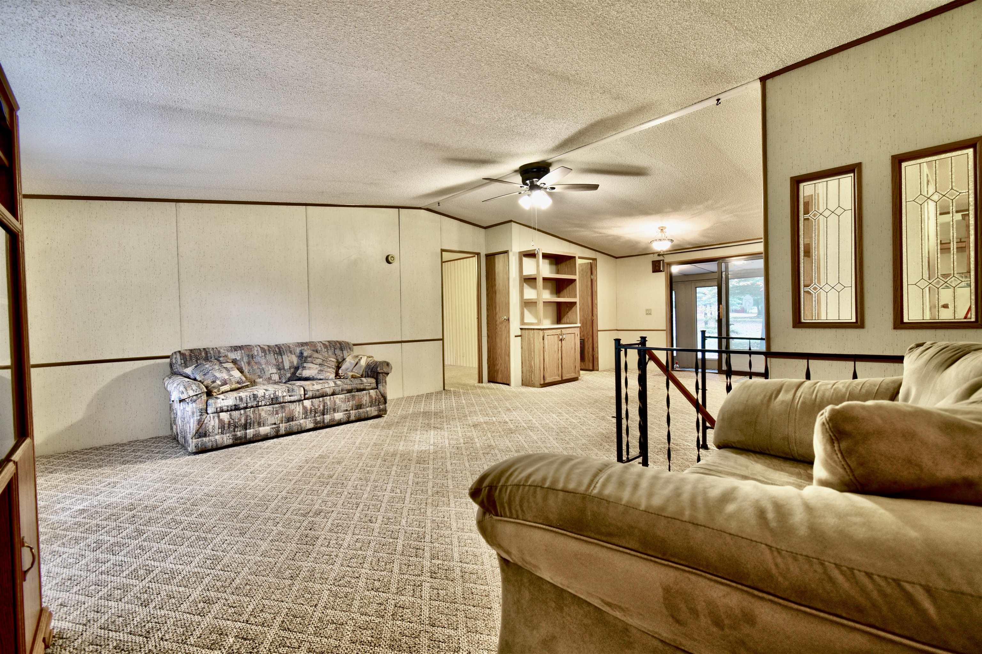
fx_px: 409
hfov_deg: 100.4
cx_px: 491
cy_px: 327
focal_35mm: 15
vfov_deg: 77.3
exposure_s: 1/6
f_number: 5.6
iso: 200
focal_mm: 10
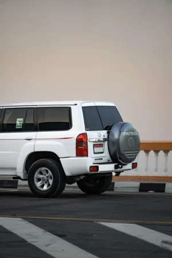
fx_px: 1451
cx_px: 86
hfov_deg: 6.8
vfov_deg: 10.2
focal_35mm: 202
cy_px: 129
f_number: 5.6
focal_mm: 135
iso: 320
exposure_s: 1/60
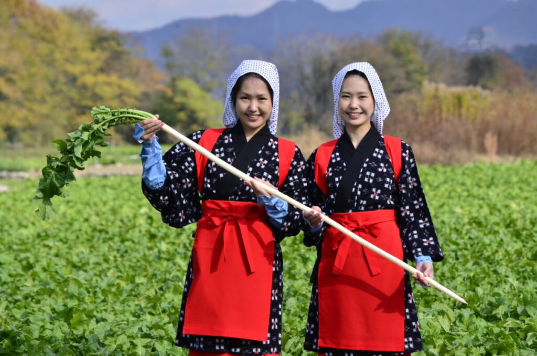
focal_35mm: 240
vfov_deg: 5.7
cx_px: 268
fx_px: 3572
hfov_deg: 8.6
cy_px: 178
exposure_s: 1/400
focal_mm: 160
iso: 160
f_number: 9
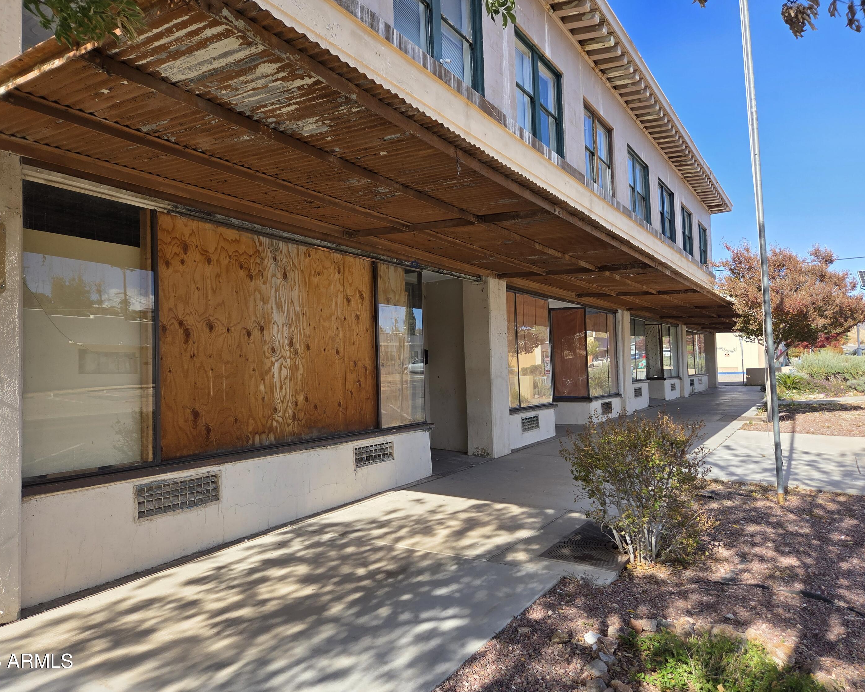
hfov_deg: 70.3
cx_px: 419
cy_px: 346
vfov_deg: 58.8
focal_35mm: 24
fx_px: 614
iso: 80
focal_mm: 5.4
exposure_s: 1/1989
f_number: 1.8
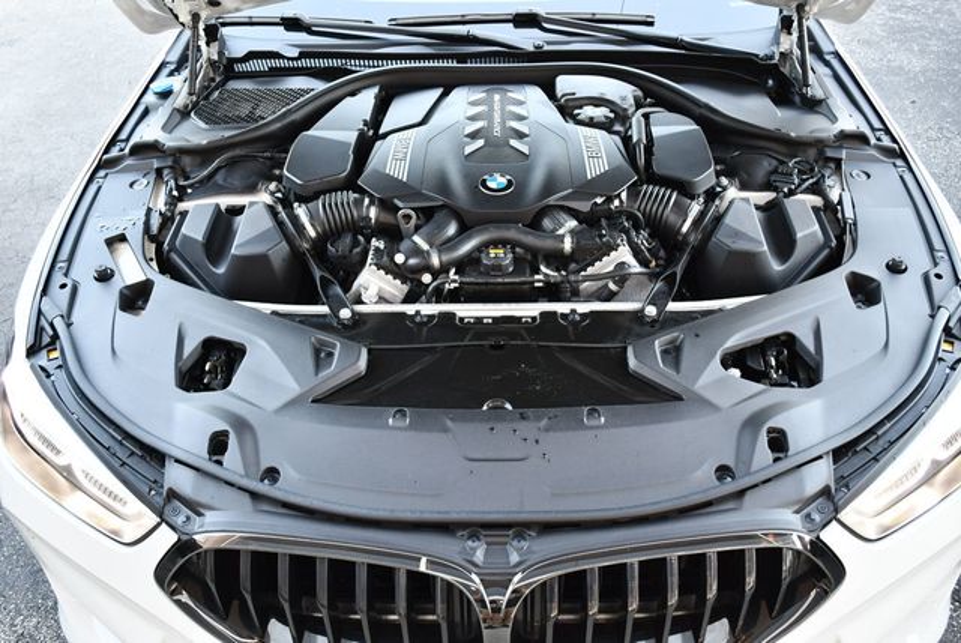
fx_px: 962
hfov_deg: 53.1
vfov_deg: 36.9
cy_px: 322
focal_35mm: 36
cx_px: 480
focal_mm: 18
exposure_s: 1/200
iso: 800
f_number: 3.5
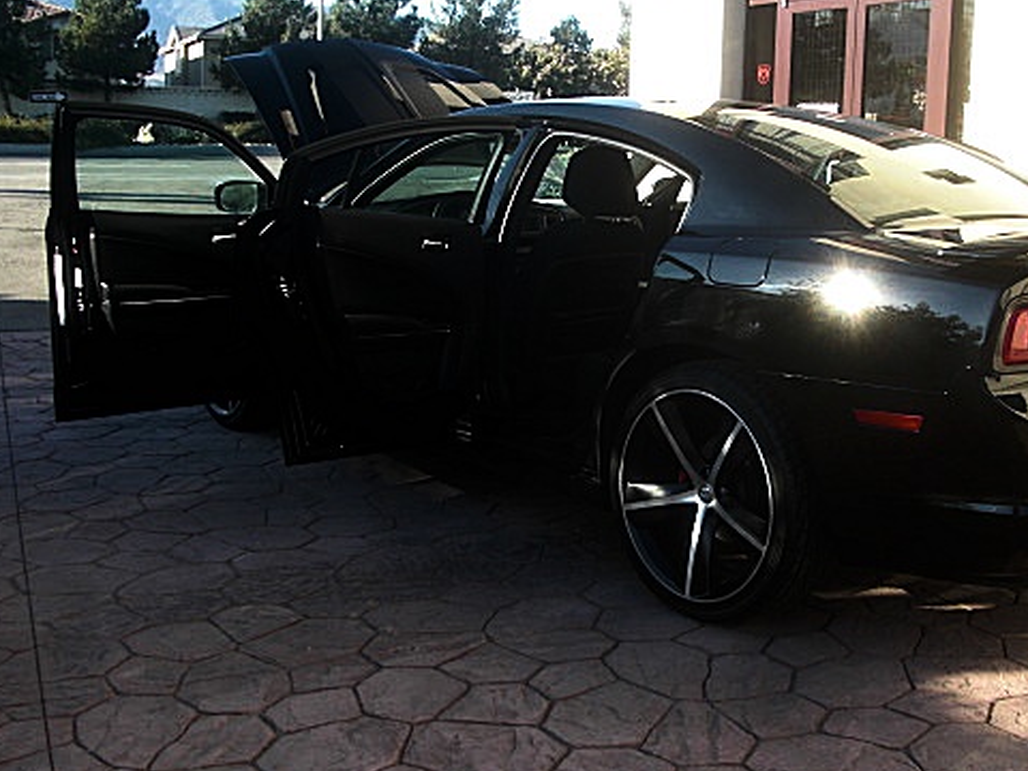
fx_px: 1425
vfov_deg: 30.3
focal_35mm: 48
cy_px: 356
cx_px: 636
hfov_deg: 39.4
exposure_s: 1/200
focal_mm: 6.3
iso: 50
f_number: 2.8
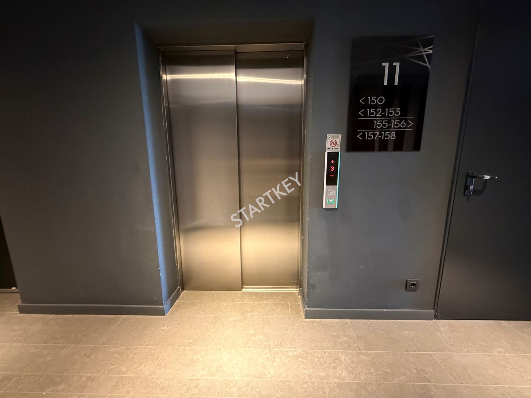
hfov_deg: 102.1
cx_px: 266
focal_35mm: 14
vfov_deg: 85.7
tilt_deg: -10.7
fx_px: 215
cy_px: 199
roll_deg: +0.4
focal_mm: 2.22
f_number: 2.2
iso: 1600
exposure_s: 1/33
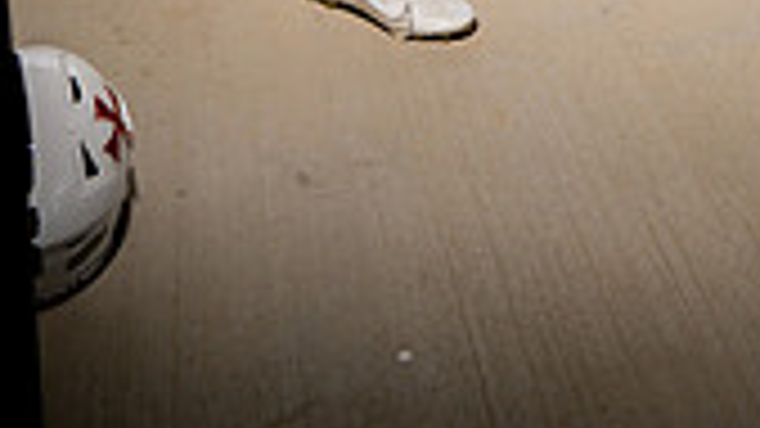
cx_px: 594
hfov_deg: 30.8
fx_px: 1350
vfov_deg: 13.5
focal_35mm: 67
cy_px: -577
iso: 100
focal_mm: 24
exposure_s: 1/250
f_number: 6.3
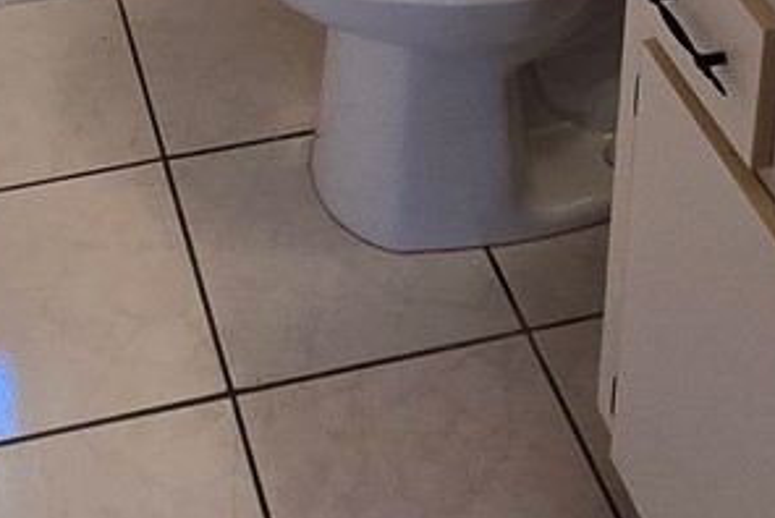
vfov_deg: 14.0
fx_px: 1573
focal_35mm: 73
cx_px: 173
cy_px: -675
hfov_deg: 27.2
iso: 125
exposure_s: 1/60
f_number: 2.2
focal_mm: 2.2
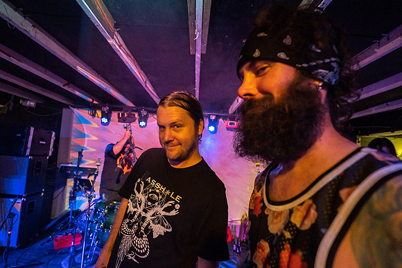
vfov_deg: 75.7
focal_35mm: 15
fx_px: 173
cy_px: 140
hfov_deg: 98.7
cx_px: 201
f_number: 2.8
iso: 3200
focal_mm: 14
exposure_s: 1/250
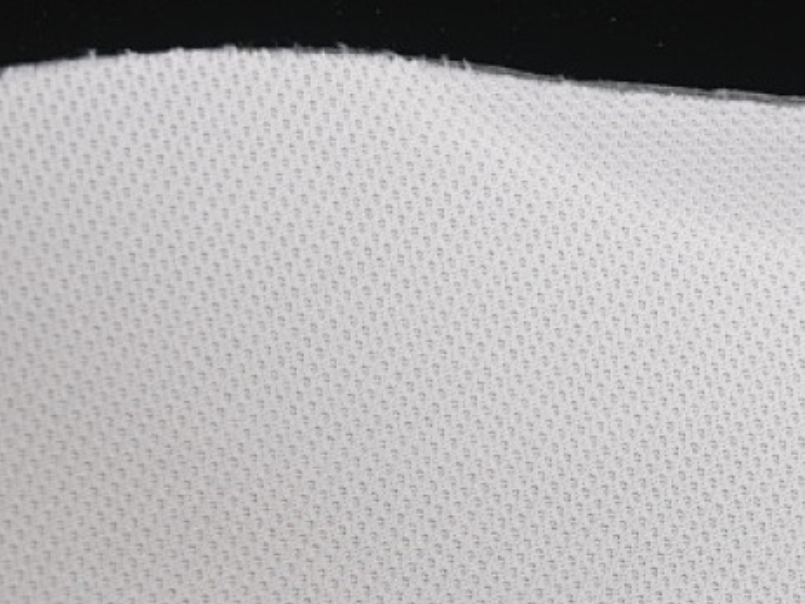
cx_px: 725
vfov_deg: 8.8
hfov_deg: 11.7
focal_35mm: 168
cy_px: 458
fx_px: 3907
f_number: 7.1
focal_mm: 50
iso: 160
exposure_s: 1/80
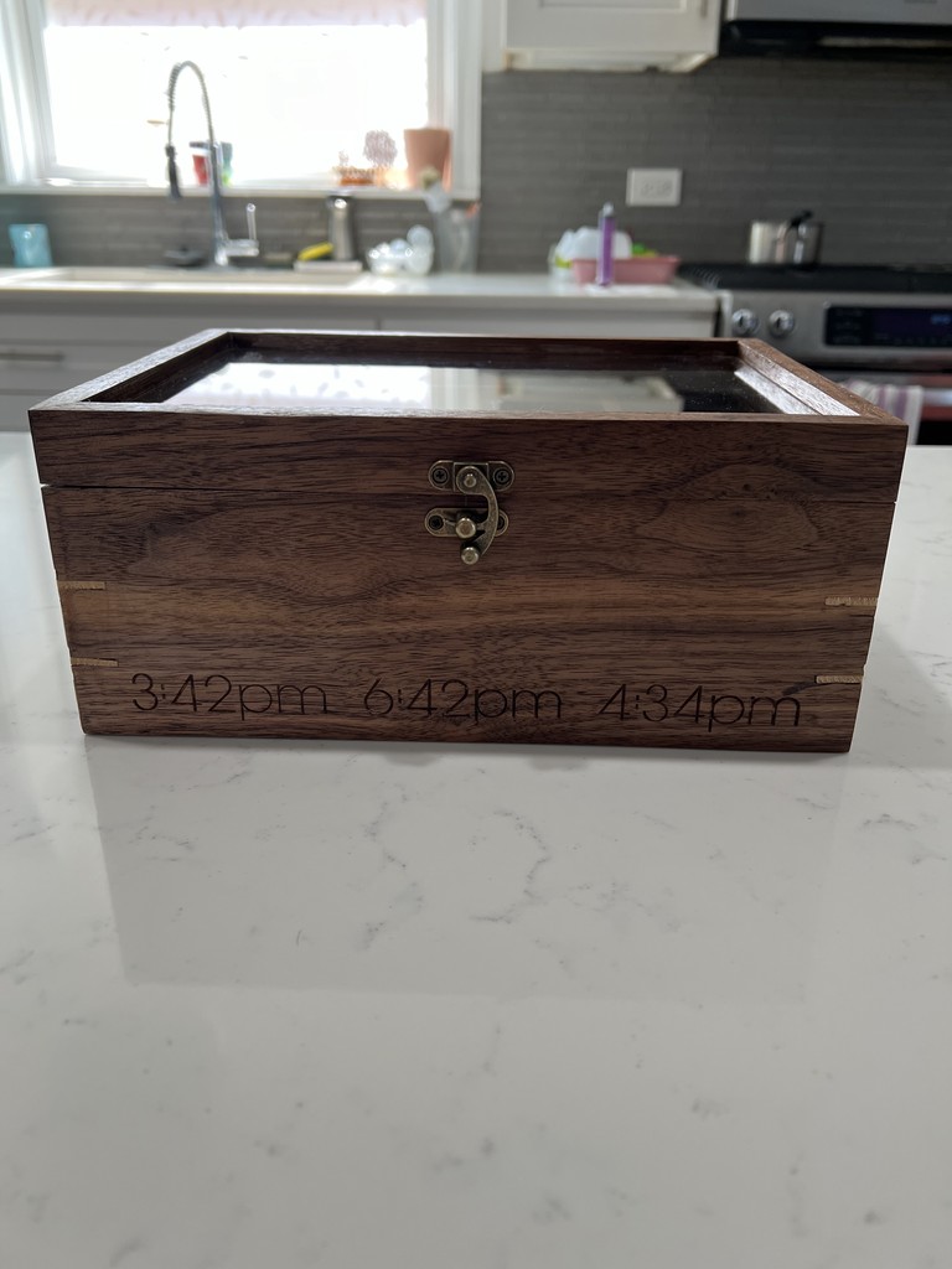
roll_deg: -0.1
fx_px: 953
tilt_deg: -25.3
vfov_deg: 67.3
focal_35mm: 26
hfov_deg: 53.1
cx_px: 476
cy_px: 634
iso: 64
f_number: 1.5
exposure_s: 1/120
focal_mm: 5.7
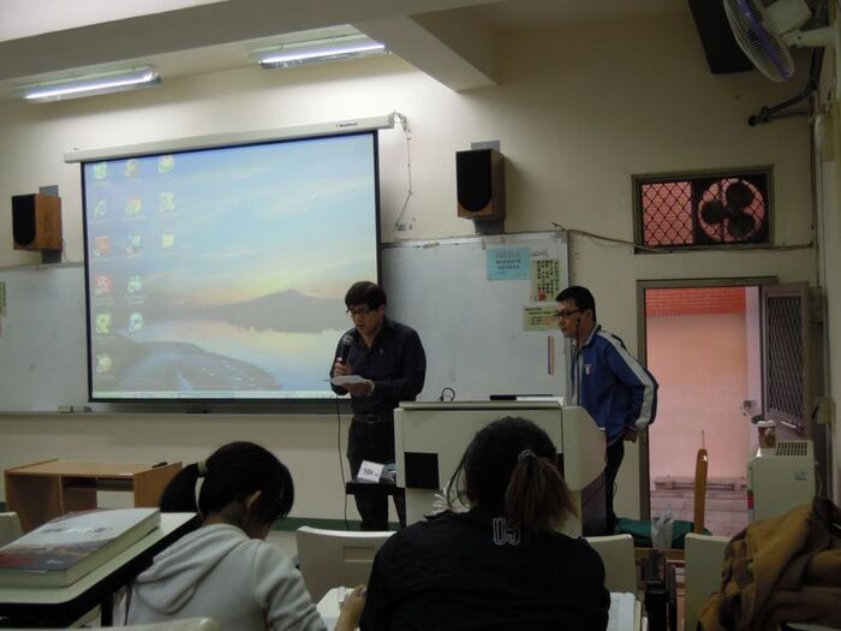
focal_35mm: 40
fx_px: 972
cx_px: 420
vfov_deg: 36.0
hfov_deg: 46.8
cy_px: 316
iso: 160
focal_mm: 7.2
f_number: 2.6
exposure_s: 1/80
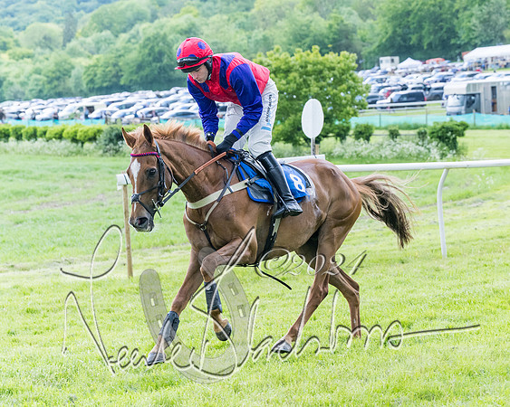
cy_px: 197
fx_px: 1750
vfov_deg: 13.3
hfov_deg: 16.6
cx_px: 311
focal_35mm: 116
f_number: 4
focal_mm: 70
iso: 800
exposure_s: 1/1600
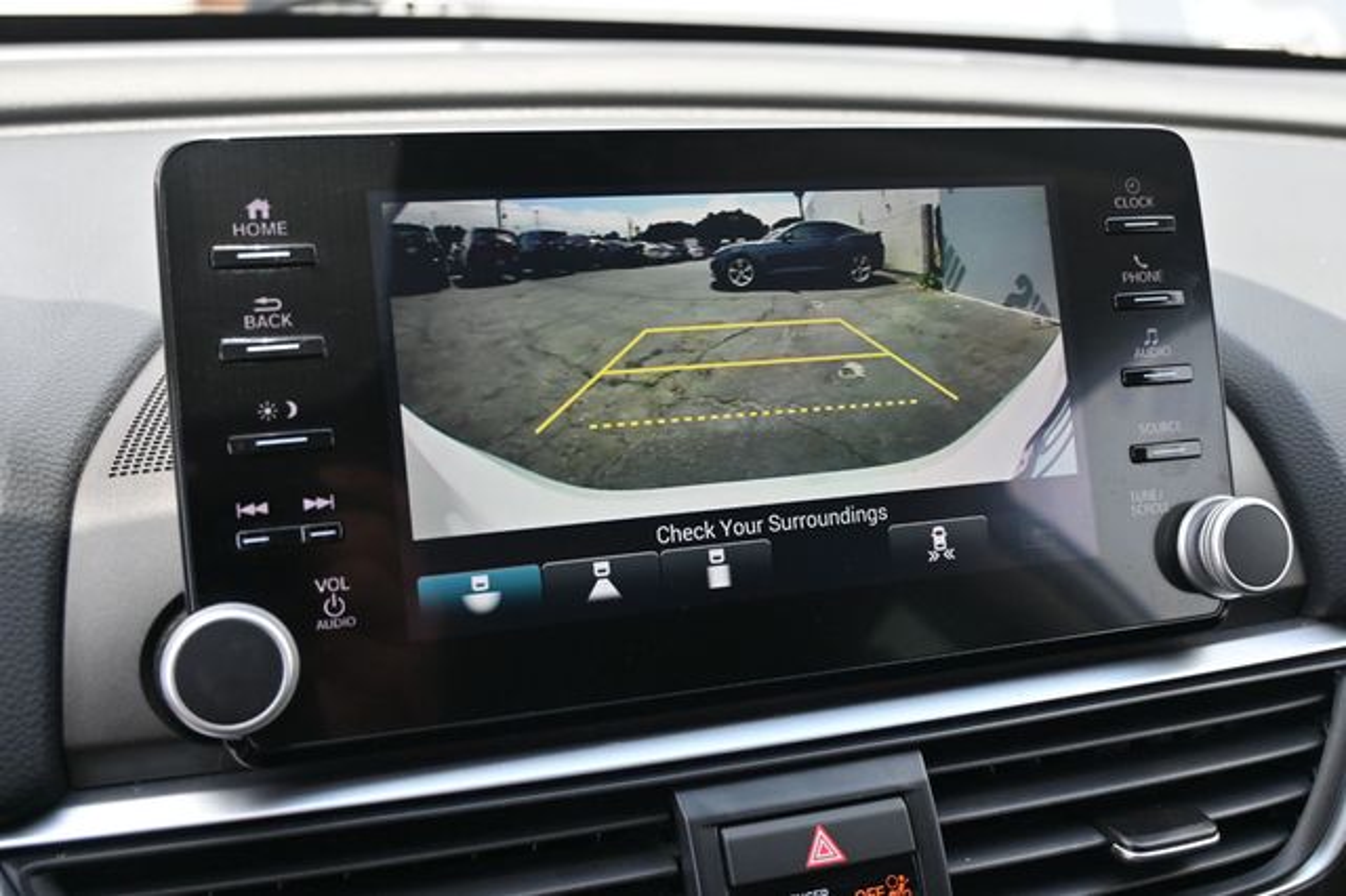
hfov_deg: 53.2
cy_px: 448
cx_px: 673
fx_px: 1345
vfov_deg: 36.8
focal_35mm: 36
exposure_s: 1/250
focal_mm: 24
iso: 400
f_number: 4.2
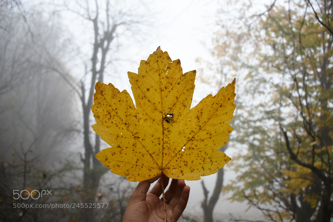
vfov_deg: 47.9
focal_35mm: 27
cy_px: 111
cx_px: 166
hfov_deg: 67.4
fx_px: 250
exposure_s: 1/60
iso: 320
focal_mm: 18
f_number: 3.5
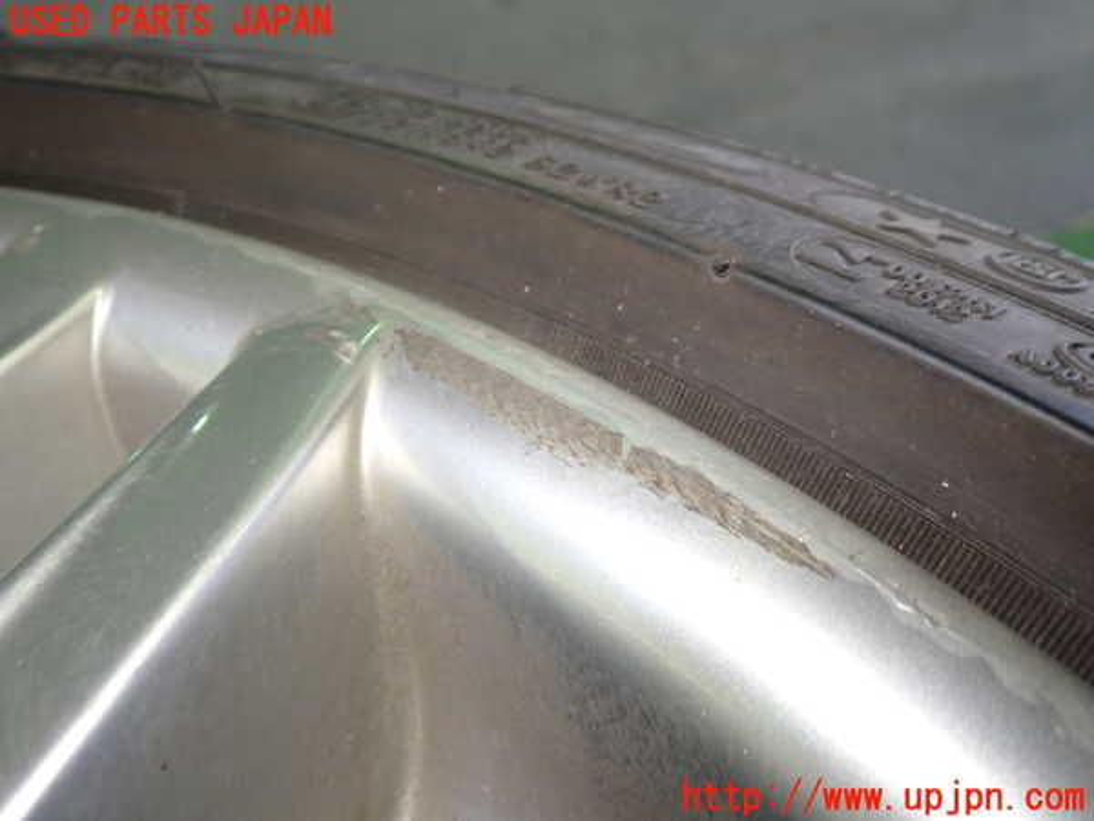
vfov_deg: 46.8
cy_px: 410
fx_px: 948
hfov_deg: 60.0
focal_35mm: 30
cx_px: 547
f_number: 2.3
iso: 200
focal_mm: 5.4
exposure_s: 1/30
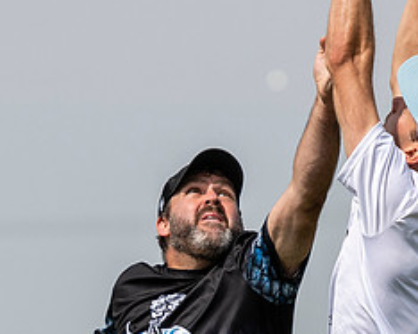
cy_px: 348
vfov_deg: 1.6
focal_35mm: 944
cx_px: 405
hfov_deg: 2.1
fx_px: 11674
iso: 200
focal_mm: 170
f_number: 4
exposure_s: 1/3200
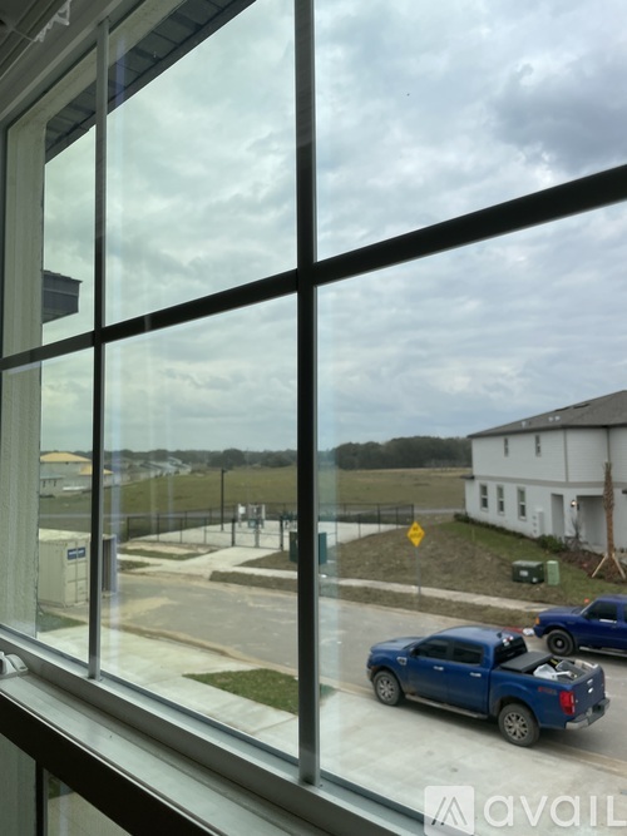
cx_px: 314
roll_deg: +1.4
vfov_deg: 67.3
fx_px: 628
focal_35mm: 26
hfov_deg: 53.0
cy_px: 418
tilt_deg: +3.4
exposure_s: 1/2092
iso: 32
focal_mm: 4.2
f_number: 1.6
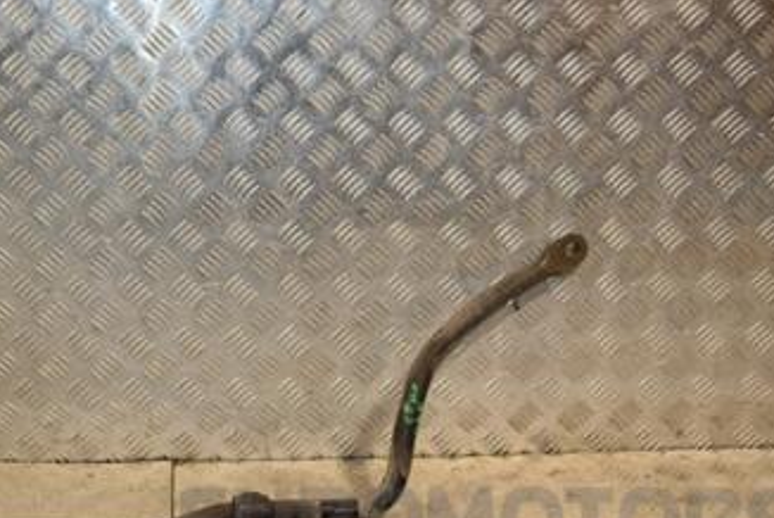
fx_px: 1246
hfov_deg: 33.3
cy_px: 207
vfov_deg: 23.4
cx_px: 135
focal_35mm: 58
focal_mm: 21
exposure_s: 1/200
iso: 800
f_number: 5.6
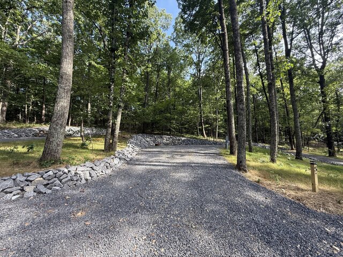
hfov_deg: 102.1
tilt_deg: +6.9
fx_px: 139
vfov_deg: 85.7
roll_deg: +2.6
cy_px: 128
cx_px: 172
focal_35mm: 14
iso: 50
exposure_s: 1/171
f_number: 2.2
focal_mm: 2.22
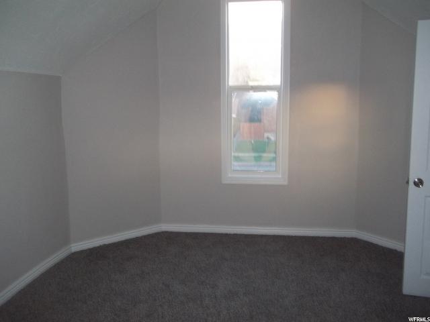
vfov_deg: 44.2
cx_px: 215
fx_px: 398
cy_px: 161
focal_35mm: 32
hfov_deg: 56.8
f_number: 2.9
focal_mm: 5.7
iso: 160
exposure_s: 1/30
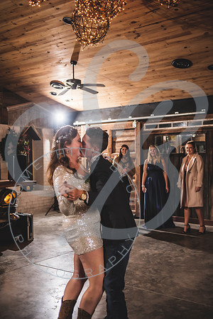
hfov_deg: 35.1
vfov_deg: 50.7
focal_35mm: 38
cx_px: 106
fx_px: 337
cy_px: 160
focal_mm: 38
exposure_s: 1/160
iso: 800
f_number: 2.8
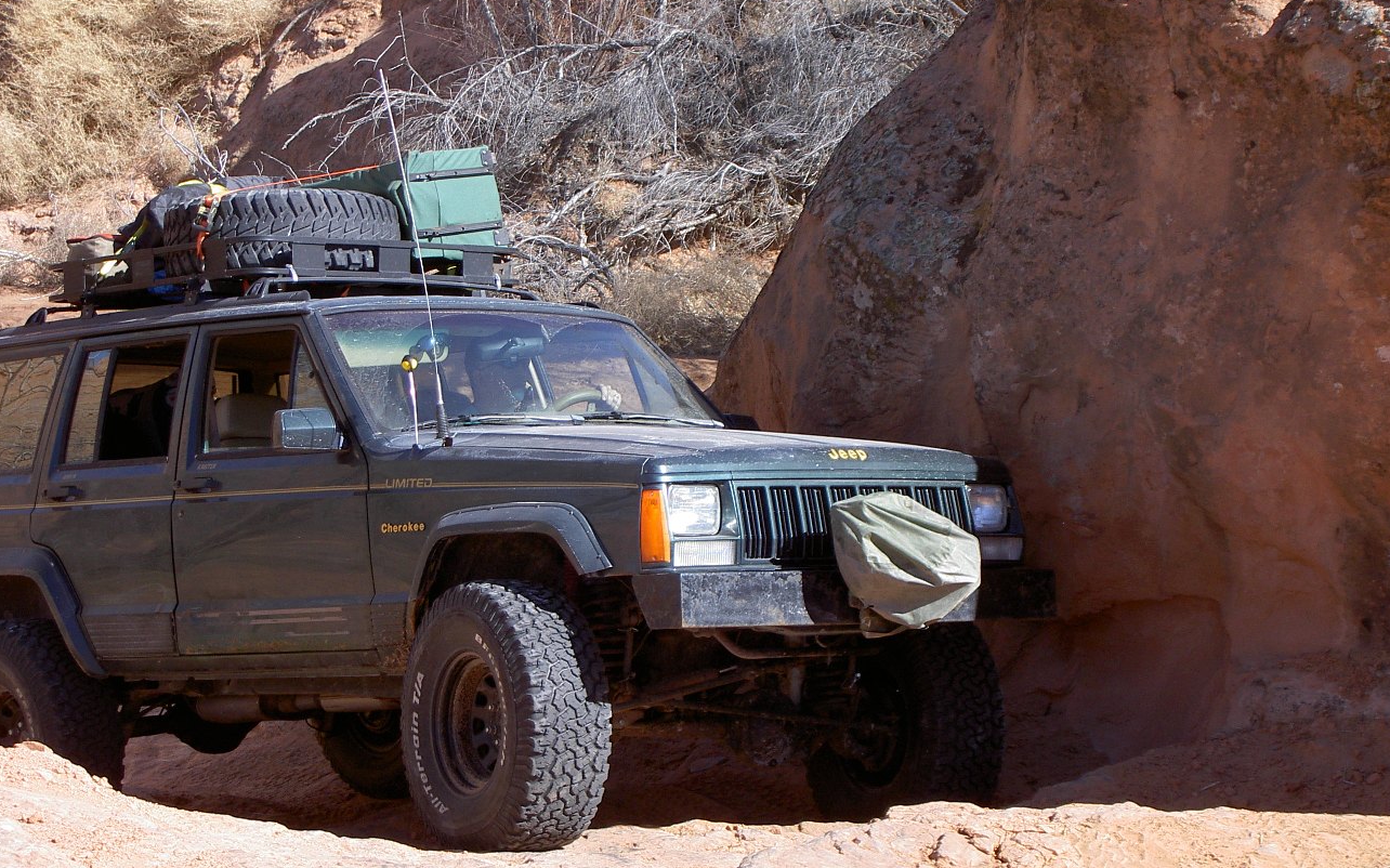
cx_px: 697
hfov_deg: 19.5
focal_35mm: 107
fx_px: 4053
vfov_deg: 12.2
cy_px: 511
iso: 100
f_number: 4.5
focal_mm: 20.6
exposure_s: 1/320
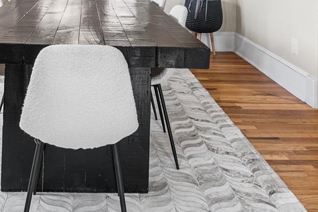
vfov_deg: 27.8
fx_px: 371
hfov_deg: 45.2
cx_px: 91
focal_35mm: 42
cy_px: -44
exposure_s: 1/2.5
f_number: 8
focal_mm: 16
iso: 200
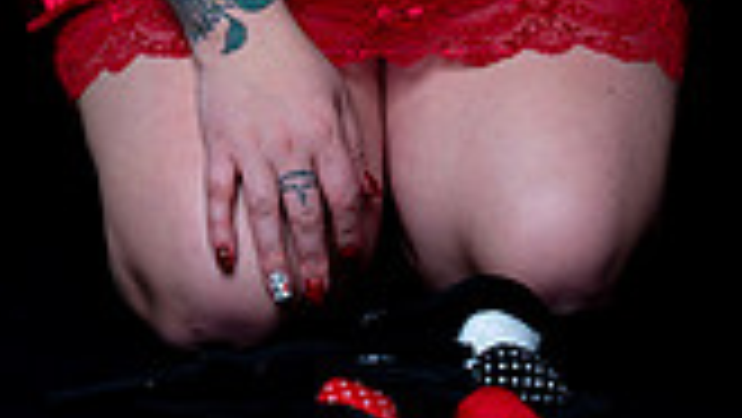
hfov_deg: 16.6
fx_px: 2539
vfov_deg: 8.9
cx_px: 324
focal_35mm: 129
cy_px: -393
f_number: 10
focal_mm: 35
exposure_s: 1/160
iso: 100
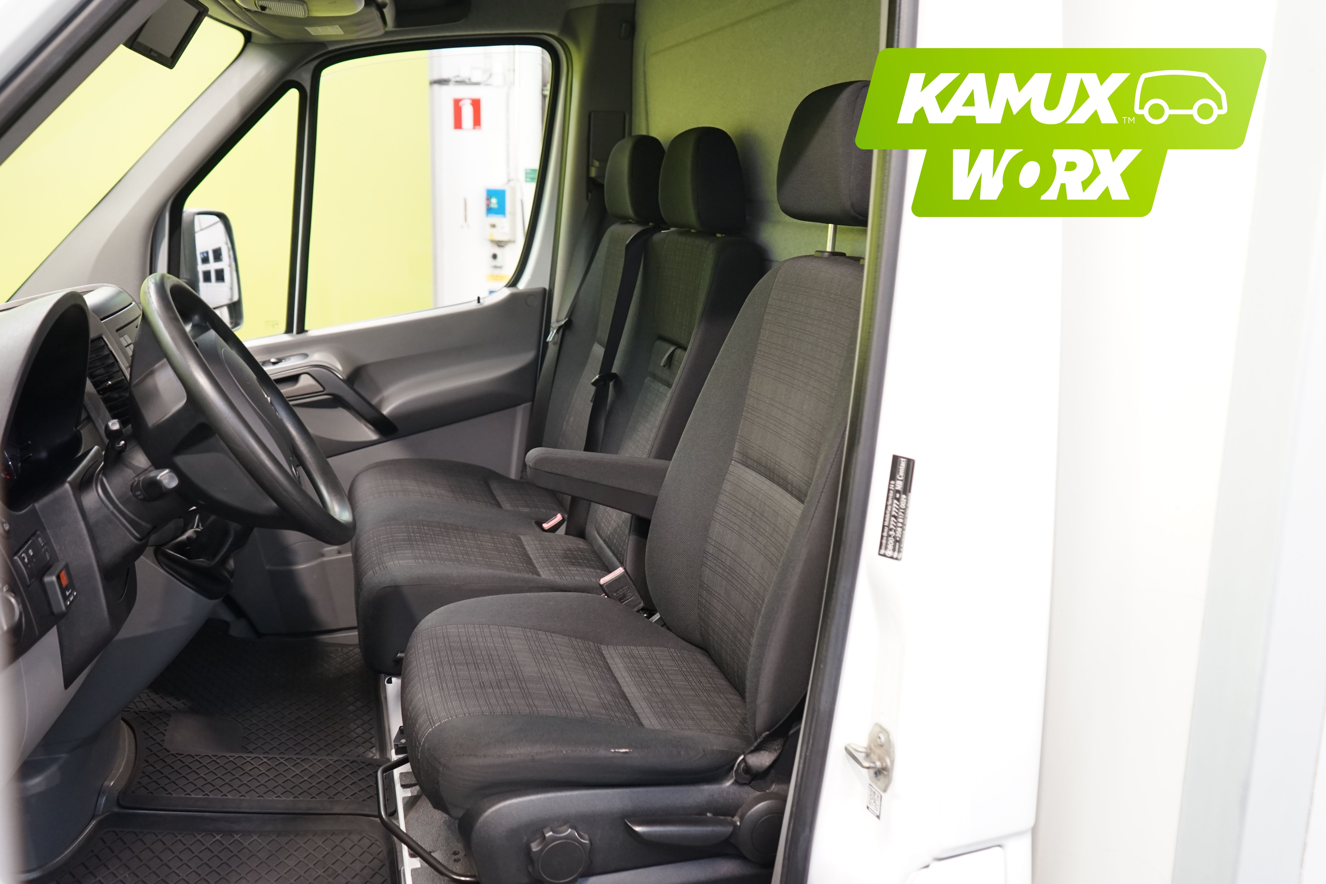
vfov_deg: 43.6
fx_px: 1105
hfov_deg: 61.9
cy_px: 442
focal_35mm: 30
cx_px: 663
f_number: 4.5
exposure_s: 1/30
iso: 1250
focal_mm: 30
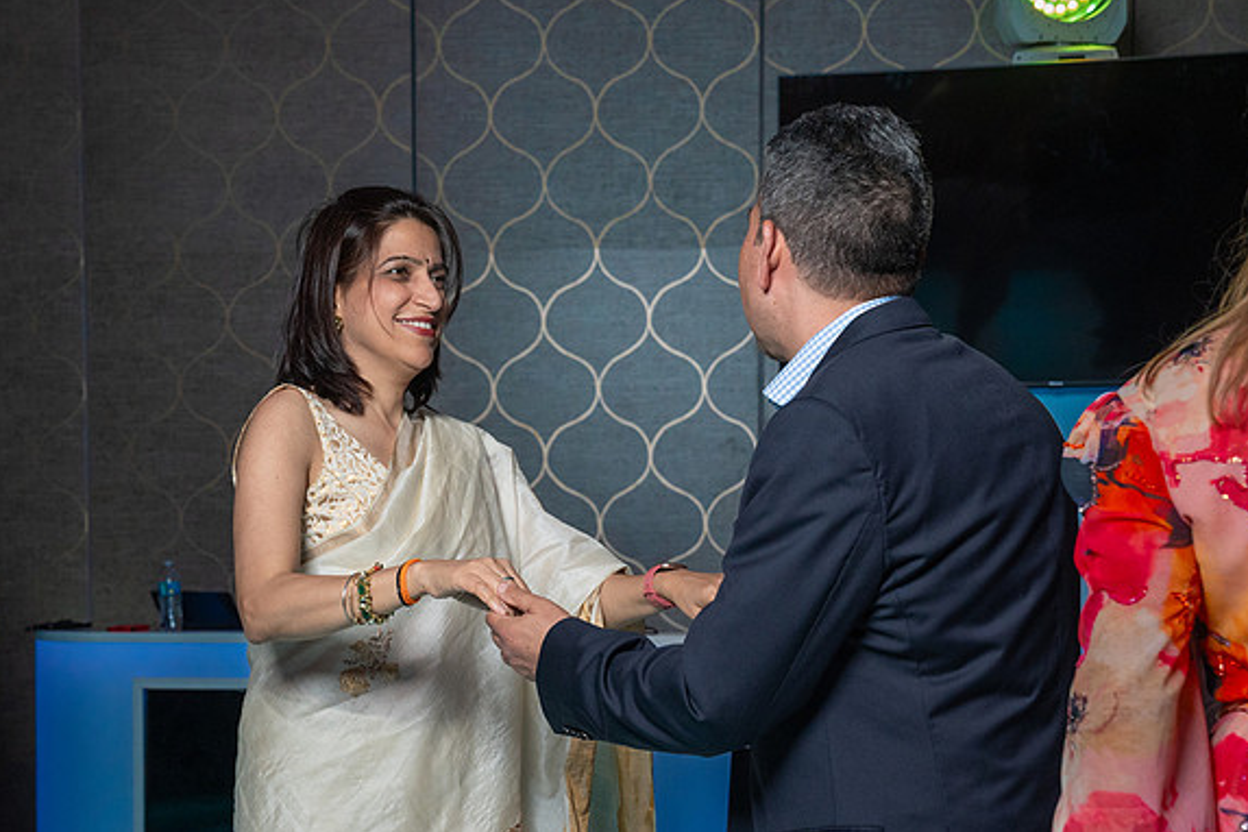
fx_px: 2288
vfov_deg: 20.5
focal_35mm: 66
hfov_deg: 30.5
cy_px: 559
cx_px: 518
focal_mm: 48
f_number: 5.6
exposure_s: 1/200
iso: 2000
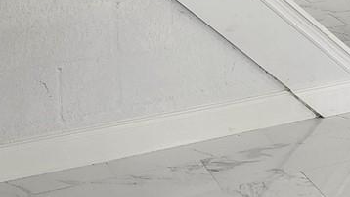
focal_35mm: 112
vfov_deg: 10.2
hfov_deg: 18.0
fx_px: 1039
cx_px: 446
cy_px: -163
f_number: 1.8
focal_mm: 6.4
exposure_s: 1/120
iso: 125
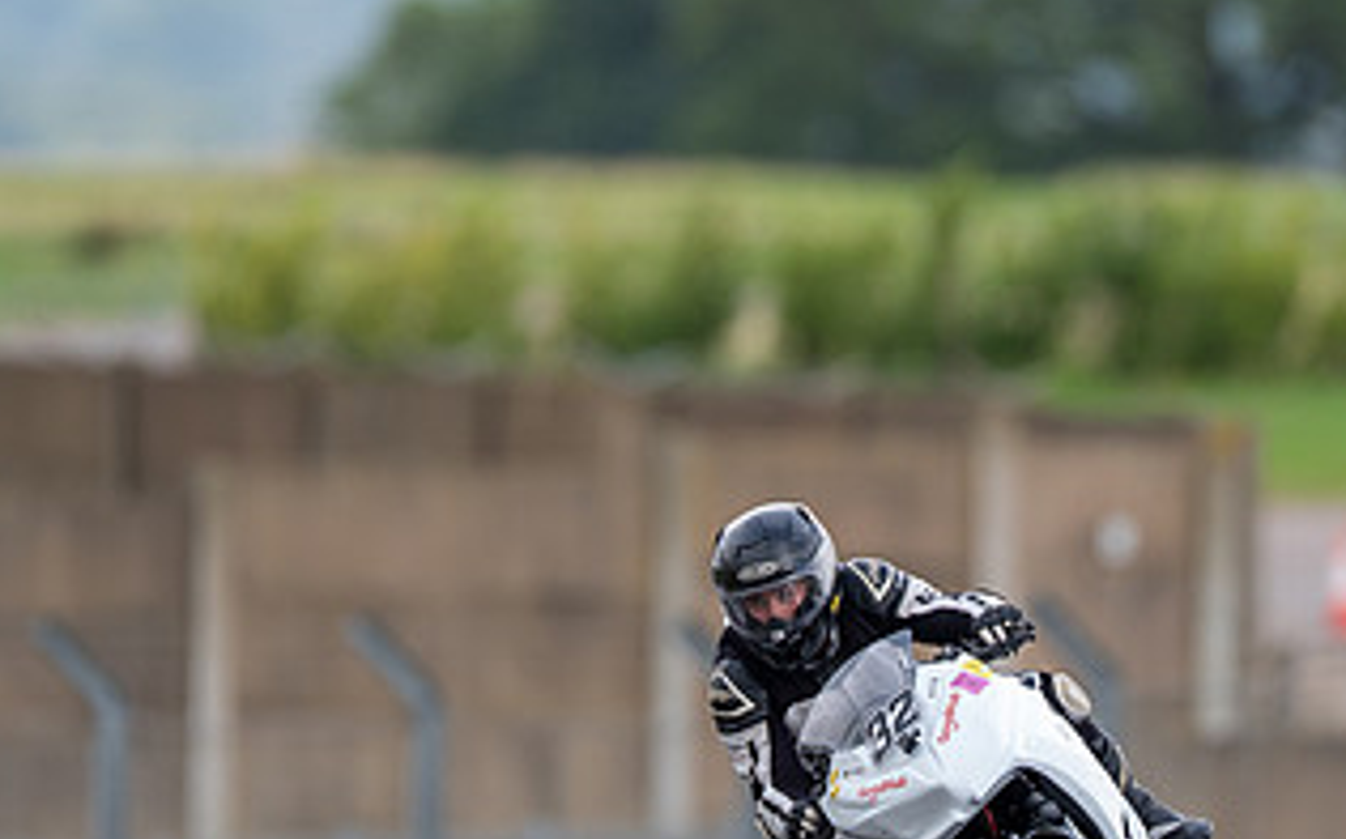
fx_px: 45491
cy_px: 345
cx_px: 813
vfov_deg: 1.1
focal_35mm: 1241
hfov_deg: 1.7
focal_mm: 600
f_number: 4
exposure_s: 1/500
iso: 160
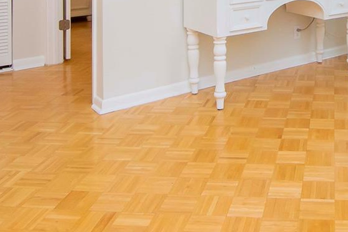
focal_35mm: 47
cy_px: -65
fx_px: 458
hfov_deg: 39.0
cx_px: 304
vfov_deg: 24.9
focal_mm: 11
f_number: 10
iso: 800
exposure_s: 1/50
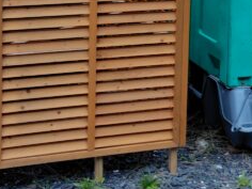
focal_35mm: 100
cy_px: -46
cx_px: 232
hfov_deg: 19.3
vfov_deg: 14.3
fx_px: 728
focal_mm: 5.6
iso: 174
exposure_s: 1/50
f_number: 1.9
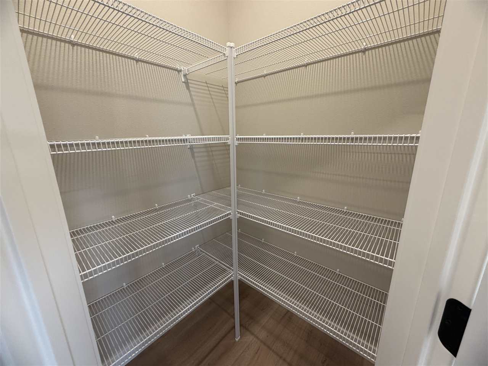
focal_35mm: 14
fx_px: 197
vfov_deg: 85.6
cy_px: 183
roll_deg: +0.5
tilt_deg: -15.3
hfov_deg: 102.1
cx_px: 244
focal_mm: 2.22
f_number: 2.2
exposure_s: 1/60
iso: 200
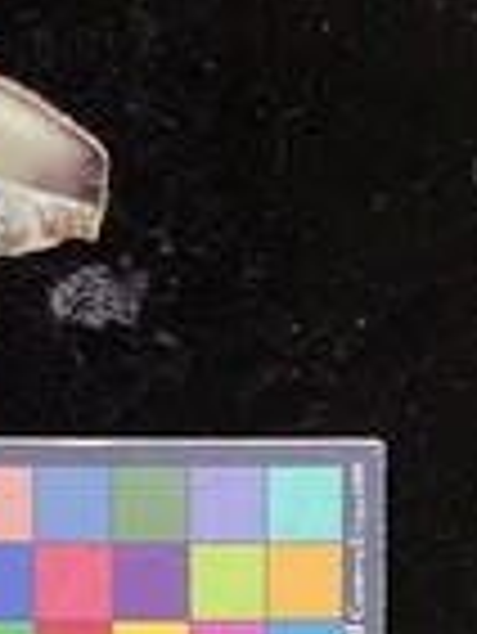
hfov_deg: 17.8
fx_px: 1321
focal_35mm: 72
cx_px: -288
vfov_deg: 27.0
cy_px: 299
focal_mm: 3
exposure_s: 1/50
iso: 80
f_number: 1.8
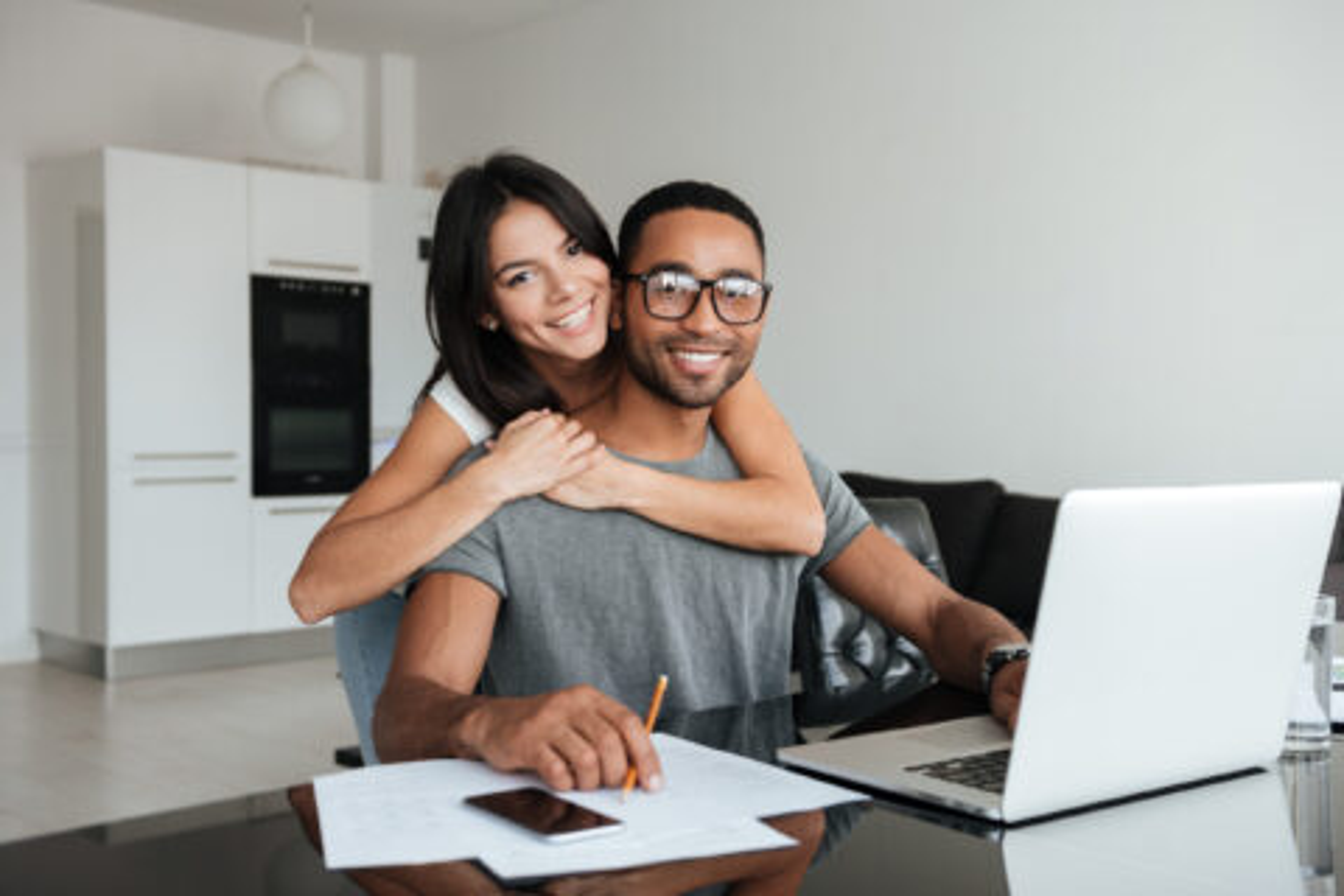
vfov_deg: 33.4
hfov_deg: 48.5
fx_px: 1493
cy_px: 448
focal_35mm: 40
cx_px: 672
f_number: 3.2
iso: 320
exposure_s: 1/160
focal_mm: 40
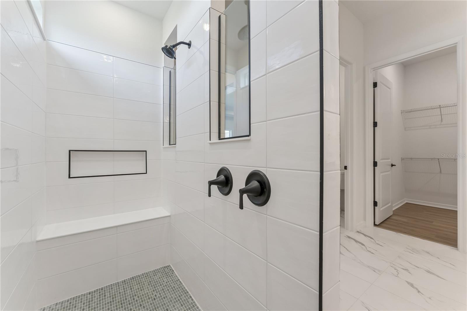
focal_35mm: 14
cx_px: 234
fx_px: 182
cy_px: 156
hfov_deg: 104.3
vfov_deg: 81.2
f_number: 11
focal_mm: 14
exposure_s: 1/80
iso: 800
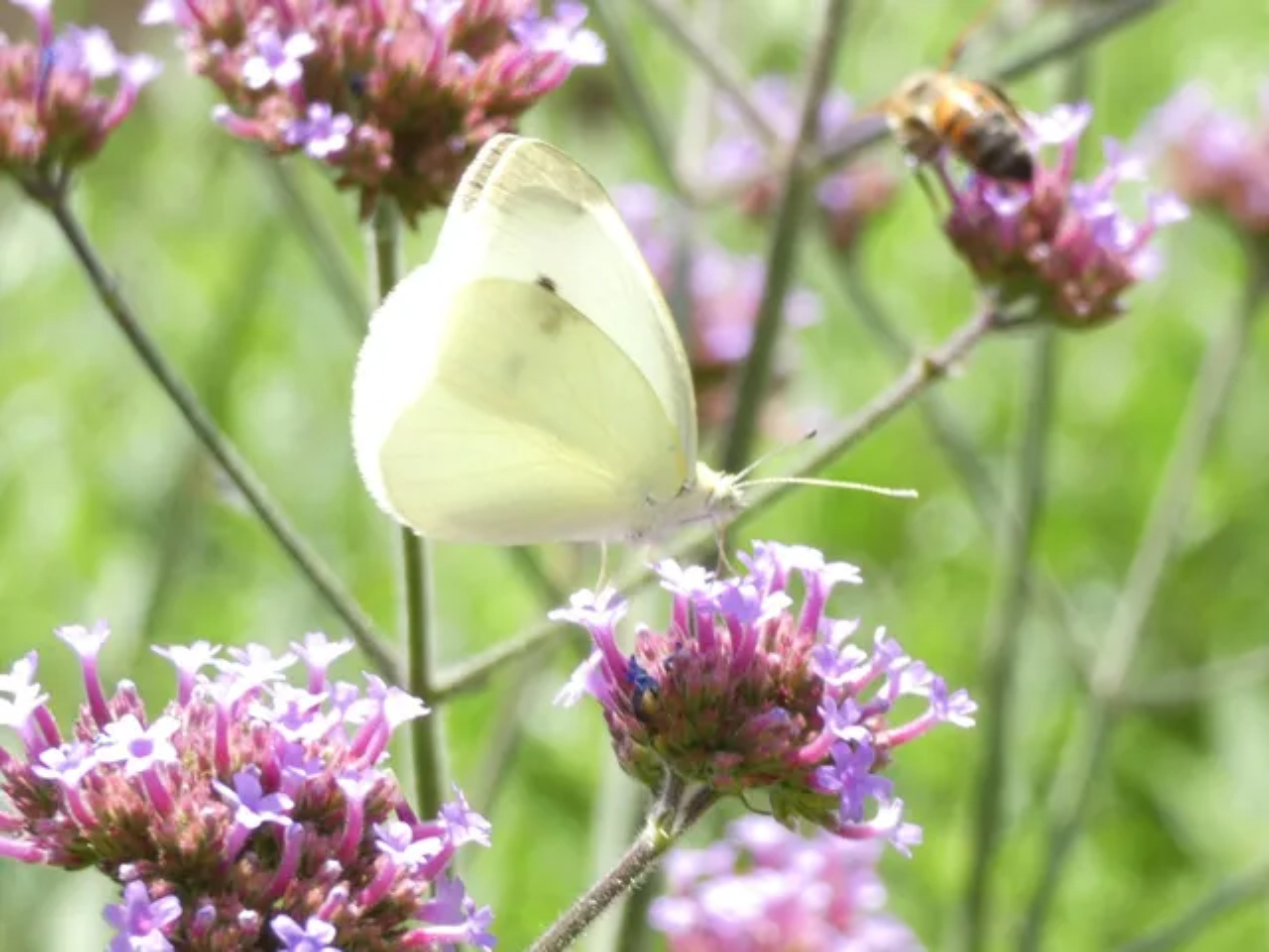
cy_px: 476
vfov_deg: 9.3
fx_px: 5865
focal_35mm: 160
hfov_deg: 12.3
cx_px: 634
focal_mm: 28.8
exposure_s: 1/100
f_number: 5.4
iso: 80
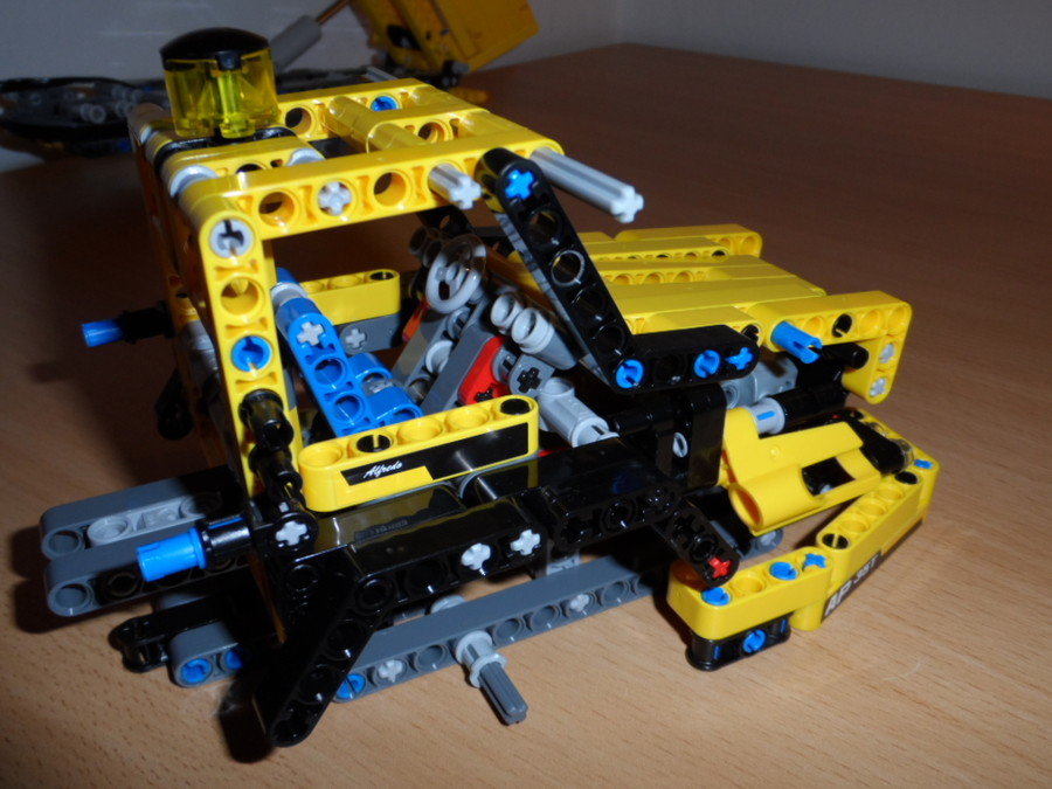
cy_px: 394
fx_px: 972
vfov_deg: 44.2
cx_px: 526
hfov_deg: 56.8
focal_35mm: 32
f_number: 3.4
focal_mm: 5.3
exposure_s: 1/45
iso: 100
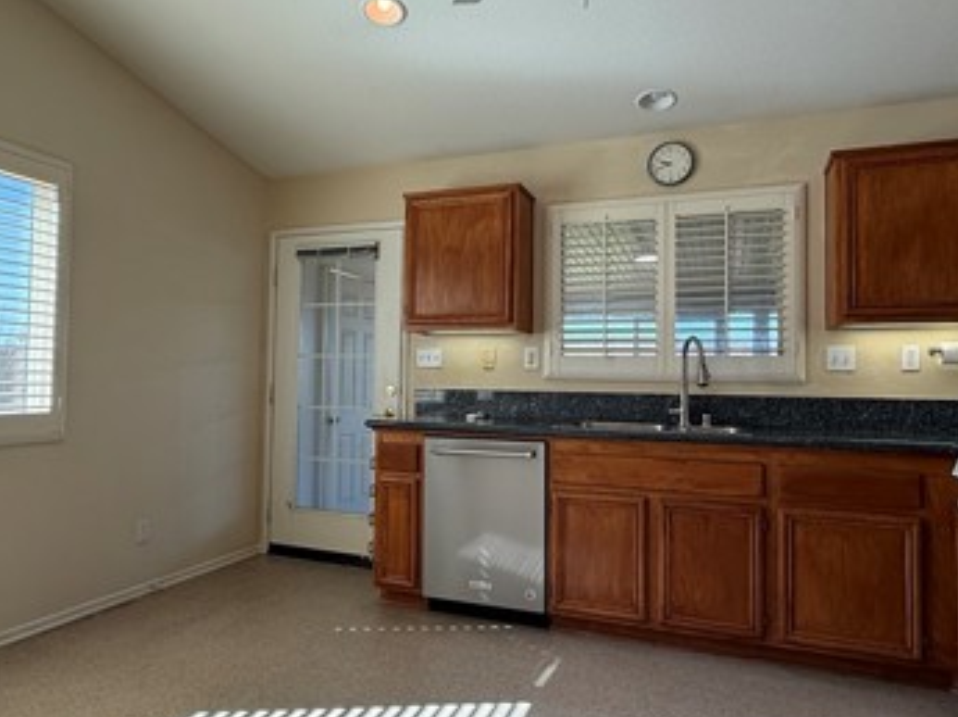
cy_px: 353
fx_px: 719
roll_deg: -1.5
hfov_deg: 67.2
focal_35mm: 26
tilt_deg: +0.7
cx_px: 430
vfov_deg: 53.0
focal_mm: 2.22
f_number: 2.2
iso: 80
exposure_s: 1/120
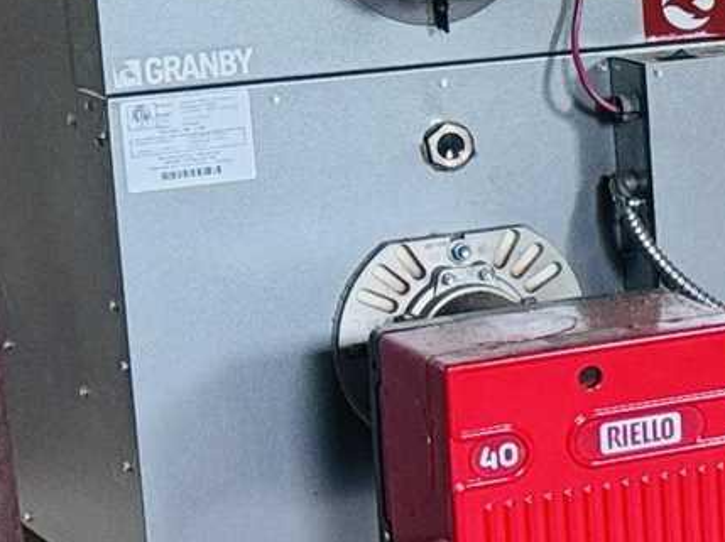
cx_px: 1805
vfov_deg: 8.6
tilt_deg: -9.1
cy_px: 165
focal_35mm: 172
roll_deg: +1.7
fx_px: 3599
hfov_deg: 9.9
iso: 160
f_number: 1.78
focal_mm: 6.76
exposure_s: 1/60
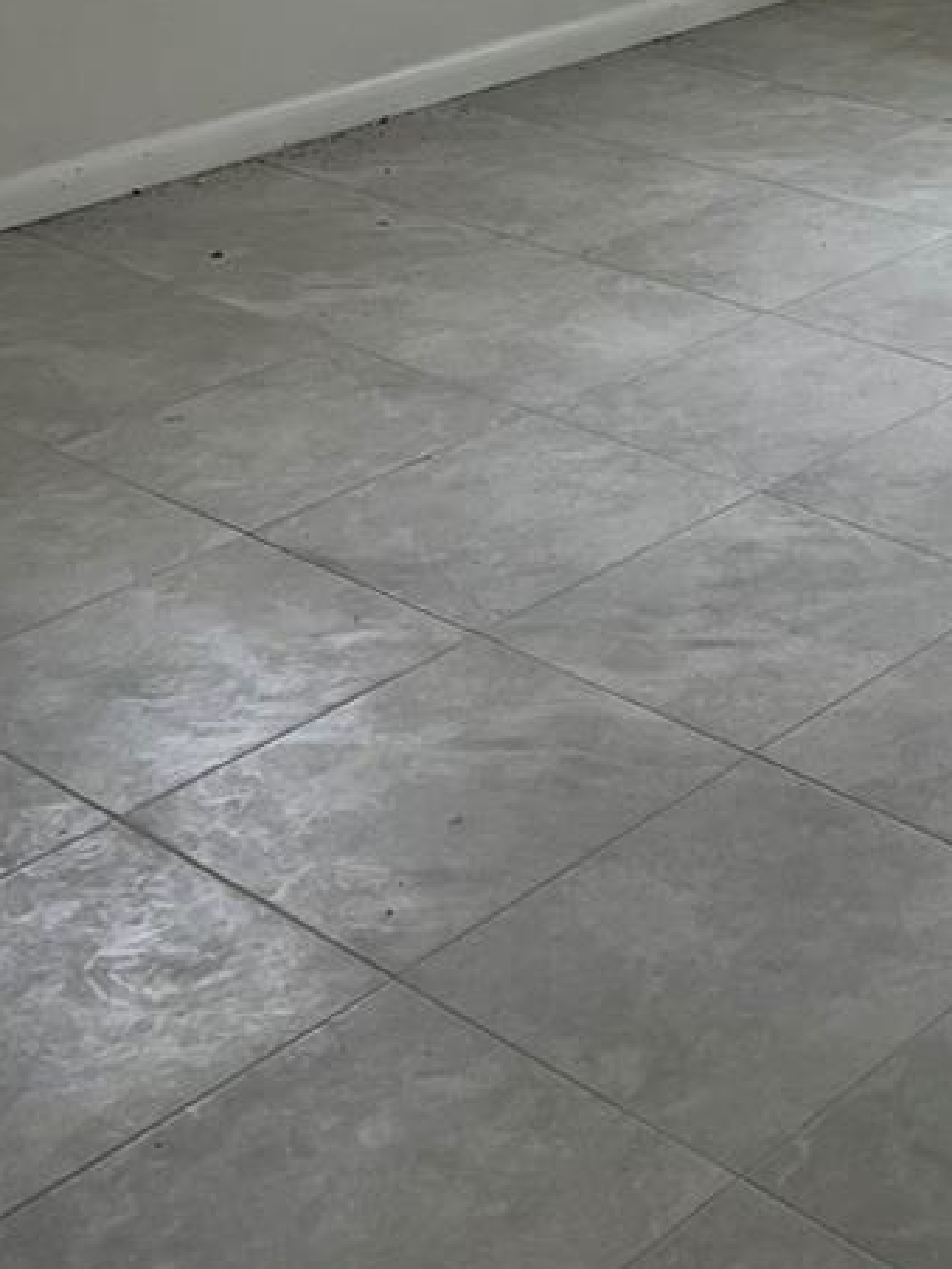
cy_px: -199
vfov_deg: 25.6
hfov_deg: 19.6
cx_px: 1236
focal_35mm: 69
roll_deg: -0.1
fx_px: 2530
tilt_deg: -10.4
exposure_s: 1/60
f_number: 1.6
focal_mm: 5.1
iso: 80
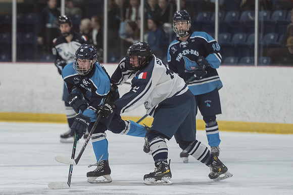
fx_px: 3115
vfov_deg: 3.6
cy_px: 114
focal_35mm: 383
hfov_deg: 5.4
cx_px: 77
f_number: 2.8
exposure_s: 1/1250
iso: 2500
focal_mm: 200
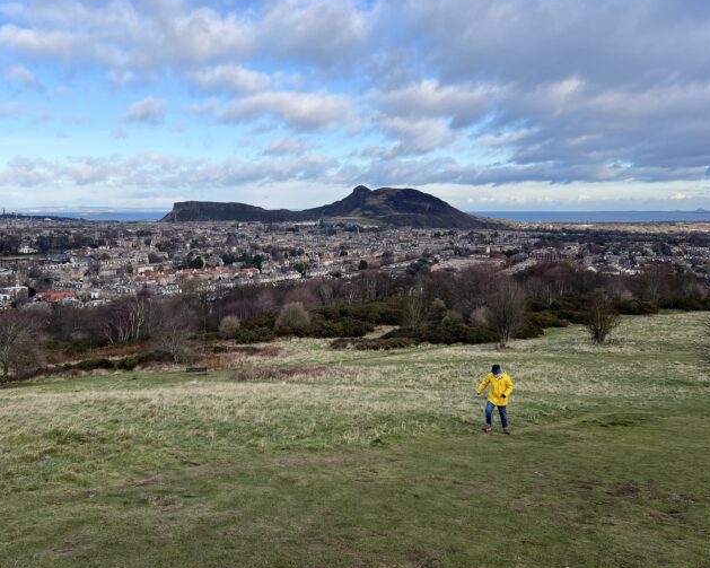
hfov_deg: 57.1
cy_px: 254
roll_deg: -0.6
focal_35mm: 31
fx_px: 651
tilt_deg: -4.9
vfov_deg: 47.0
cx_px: 325
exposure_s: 1/2083
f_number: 1.5
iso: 50
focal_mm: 5.7
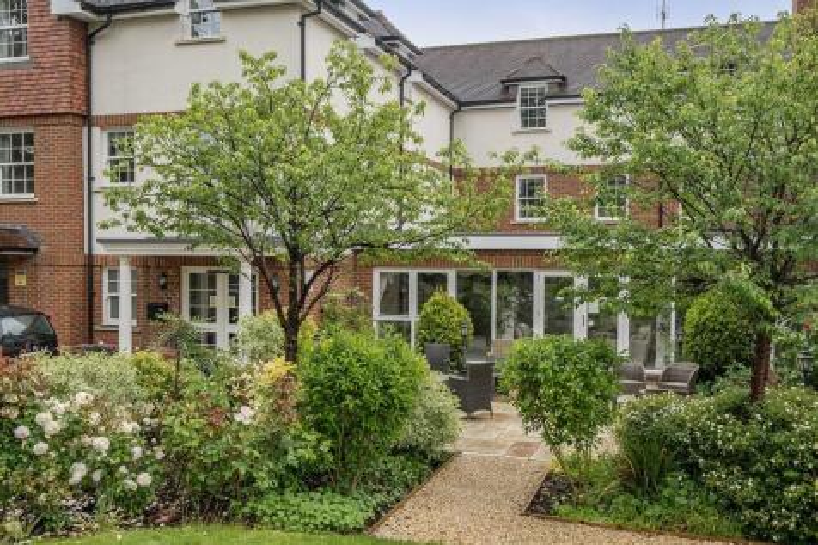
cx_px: 409
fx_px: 818
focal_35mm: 36
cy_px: 272
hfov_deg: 53.1
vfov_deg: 36.8
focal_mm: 24
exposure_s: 1/125
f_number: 8
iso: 400
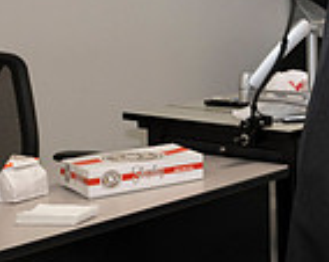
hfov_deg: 15.7
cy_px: -10
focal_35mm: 100
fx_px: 972
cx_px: 633
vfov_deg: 15.0
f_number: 5.6
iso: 800
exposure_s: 1/80
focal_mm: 26
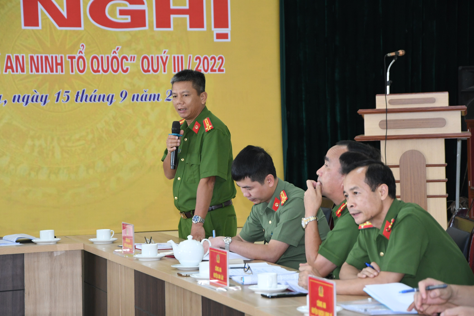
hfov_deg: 17.1
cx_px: 237
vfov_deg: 11.4
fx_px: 1580
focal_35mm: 120
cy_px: 158
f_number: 5.6
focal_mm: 80
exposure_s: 1/200
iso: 2000
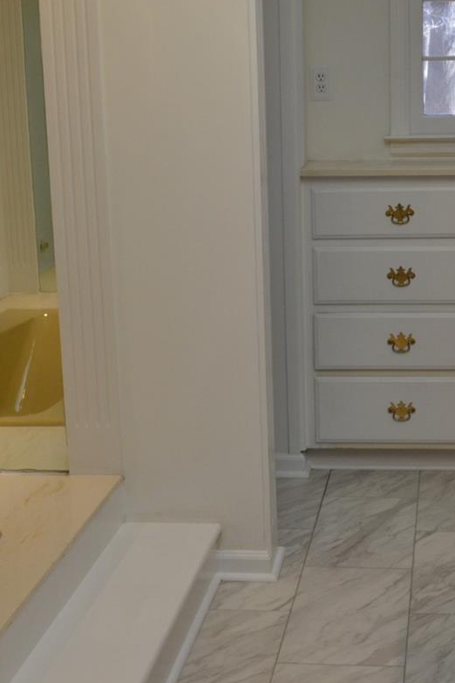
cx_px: 341
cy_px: 347
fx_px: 1308
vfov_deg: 29.2
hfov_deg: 19.6
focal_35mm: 69
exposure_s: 1/60
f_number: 8
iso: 400
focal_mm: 24
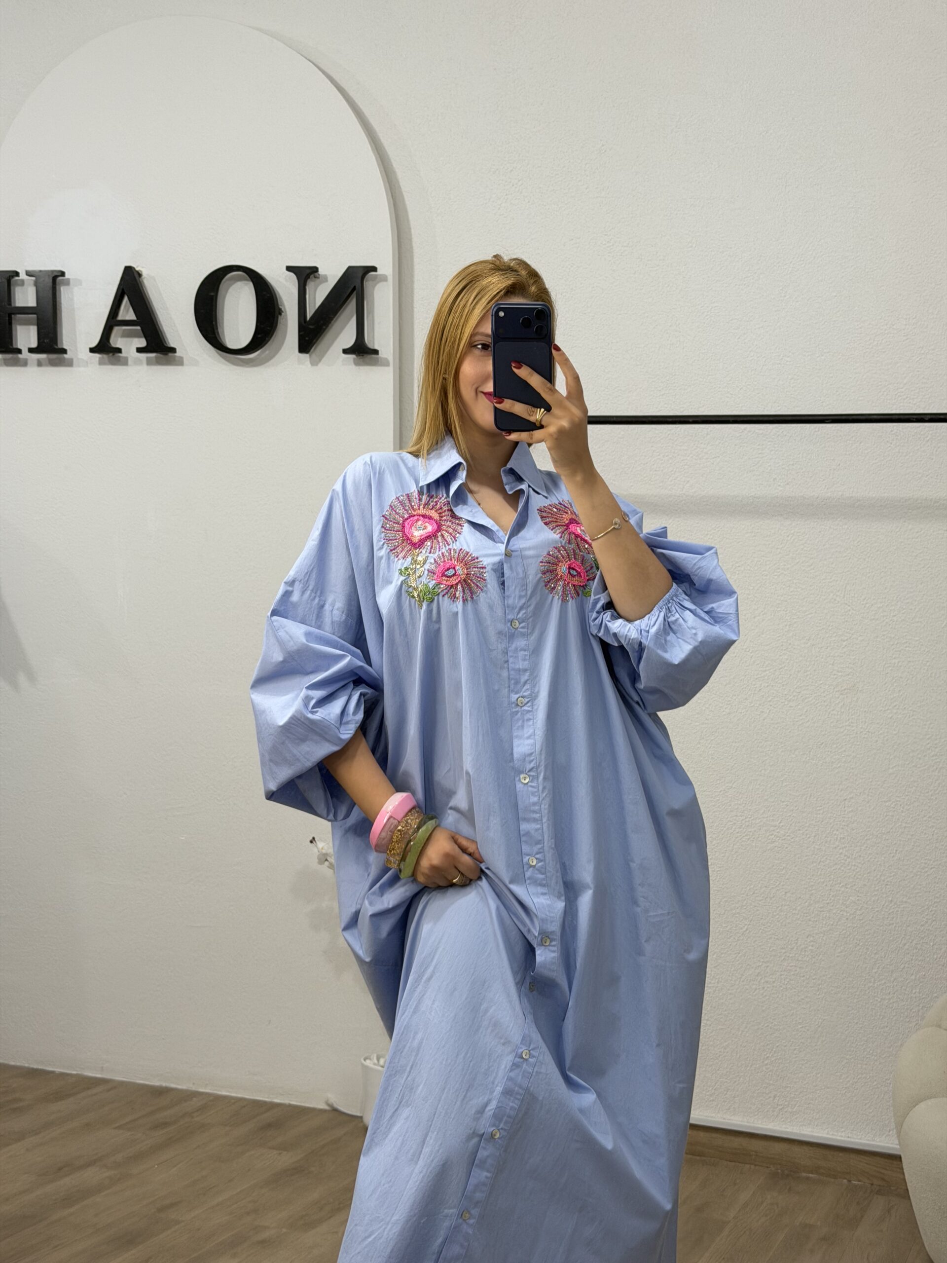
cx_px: 474
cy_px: 632
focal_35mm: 48
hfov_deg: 30.3
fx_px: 1751
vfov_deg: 39.7
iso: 80
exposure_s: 1/100
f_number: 1.78
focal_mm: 6.76
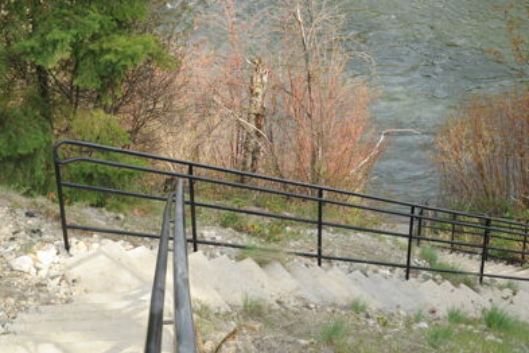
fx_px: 838
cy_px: 34
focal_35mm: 57
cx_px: 269
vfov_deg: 23.2
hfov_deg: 35.1
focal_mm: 28
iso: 200
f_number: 9
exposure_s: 1/60
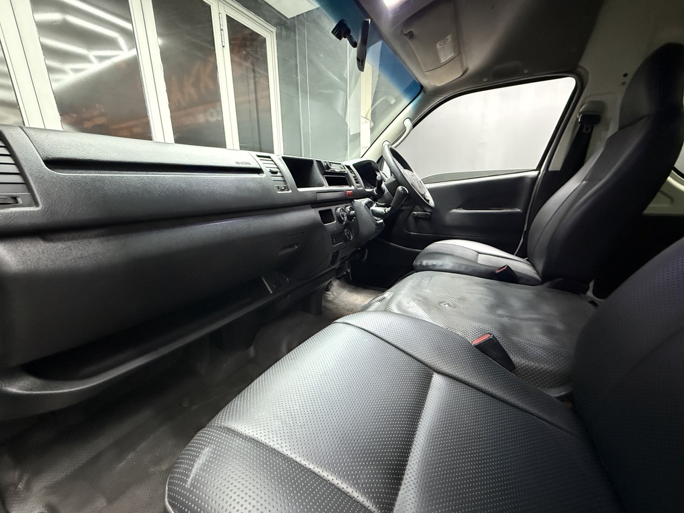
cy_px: 256
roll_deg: +1.1
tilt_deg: -14.3
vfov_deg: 85.7
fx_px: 277
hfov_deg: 102.1
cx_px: 342
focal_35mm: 14
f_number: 2.2
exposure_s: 1/44
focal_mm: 2.22
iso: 1250
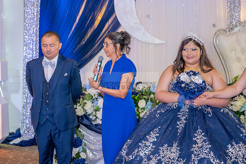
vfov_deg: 14.9
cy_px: 59
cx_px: 98
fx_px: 626
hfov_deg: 22.2
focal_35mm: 92
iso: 1000
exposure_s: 1/200
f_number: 2.8
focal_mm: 70
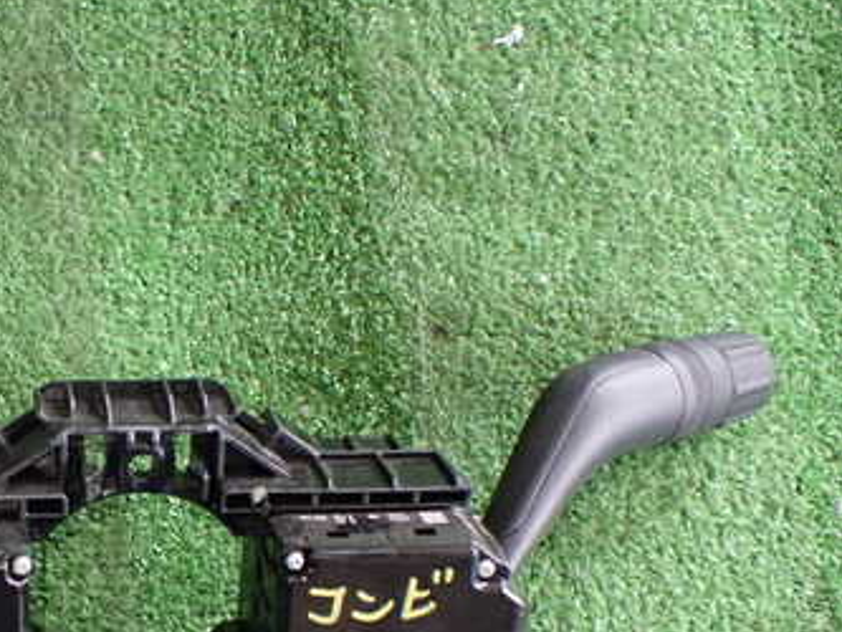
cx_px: 96
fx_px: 1314
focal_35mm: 54
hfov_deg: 33.8
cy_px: 518
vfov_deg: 26.5
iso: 800
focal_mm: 5.4
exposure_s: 1/50
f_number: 2.3
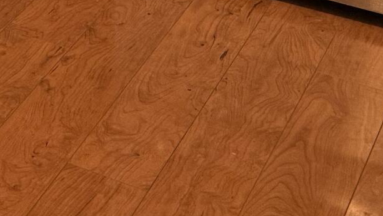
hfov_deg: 14.6
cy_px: -447
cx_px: -323
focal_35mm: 128
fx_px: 1300
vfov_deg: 8.0
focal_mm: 6.76
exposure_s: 1/60
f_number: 1.78
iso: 125
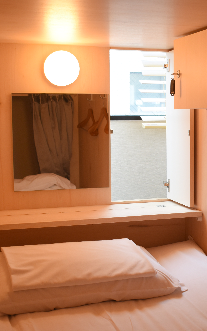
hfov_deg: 21.3
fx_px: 542
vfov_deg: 34.0
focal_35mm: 60
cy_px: 165
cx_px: 171
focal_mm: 26
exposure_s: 1/100
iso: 400
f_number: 5
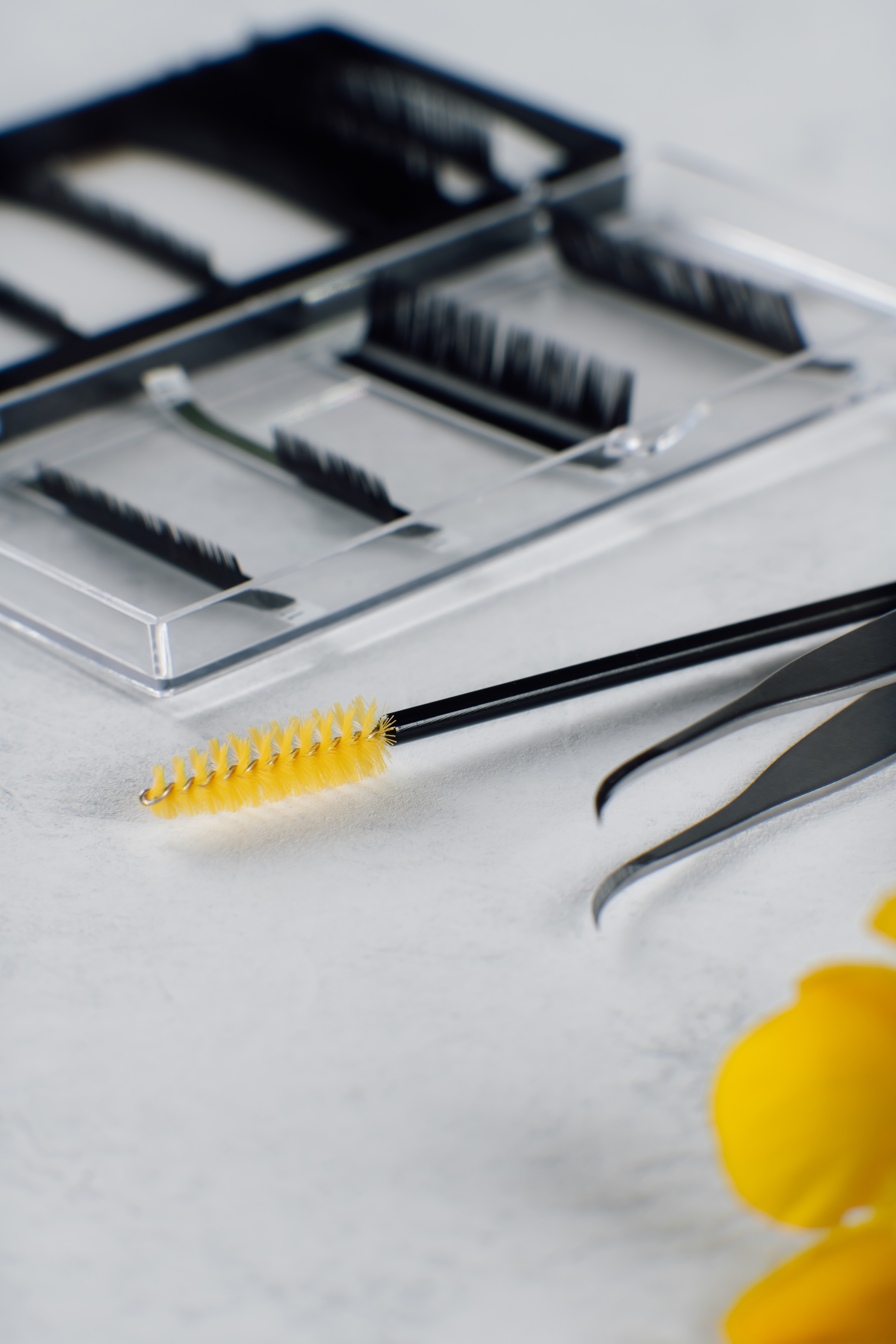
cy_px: 672
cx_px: 448
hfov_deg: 10.8
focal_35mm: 128
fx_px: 4760
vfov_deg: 16.1
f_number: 5.6
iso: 100
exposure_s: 1/125
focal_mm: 85
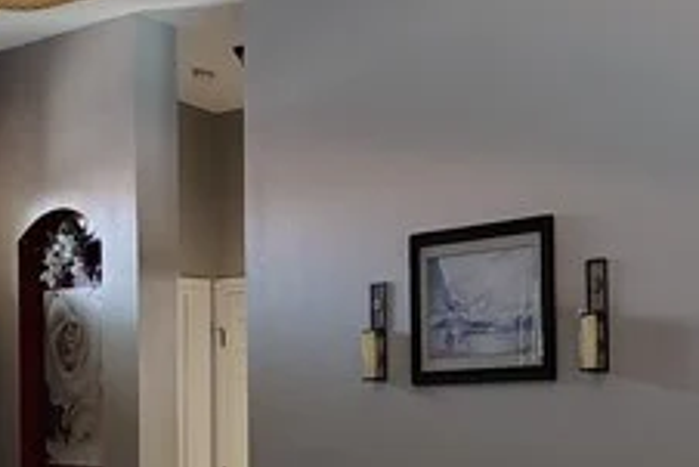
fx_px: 2195
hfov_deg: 18.1
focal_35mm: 113
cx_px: 317
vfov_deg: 12.0
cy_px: 442
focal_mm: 5.56
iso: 1394
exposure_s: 1/40
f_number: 1.8
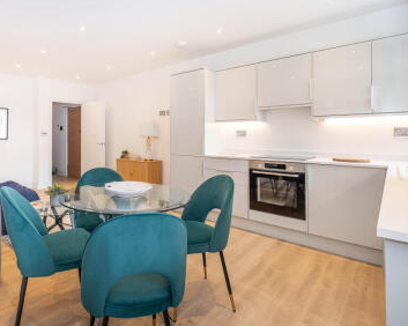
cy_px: 160
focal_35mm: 19
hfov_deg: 81.5
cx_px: 149
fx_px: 229
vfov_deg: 70.8
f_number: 5.6
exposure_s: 1/40
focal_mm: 10
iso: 400
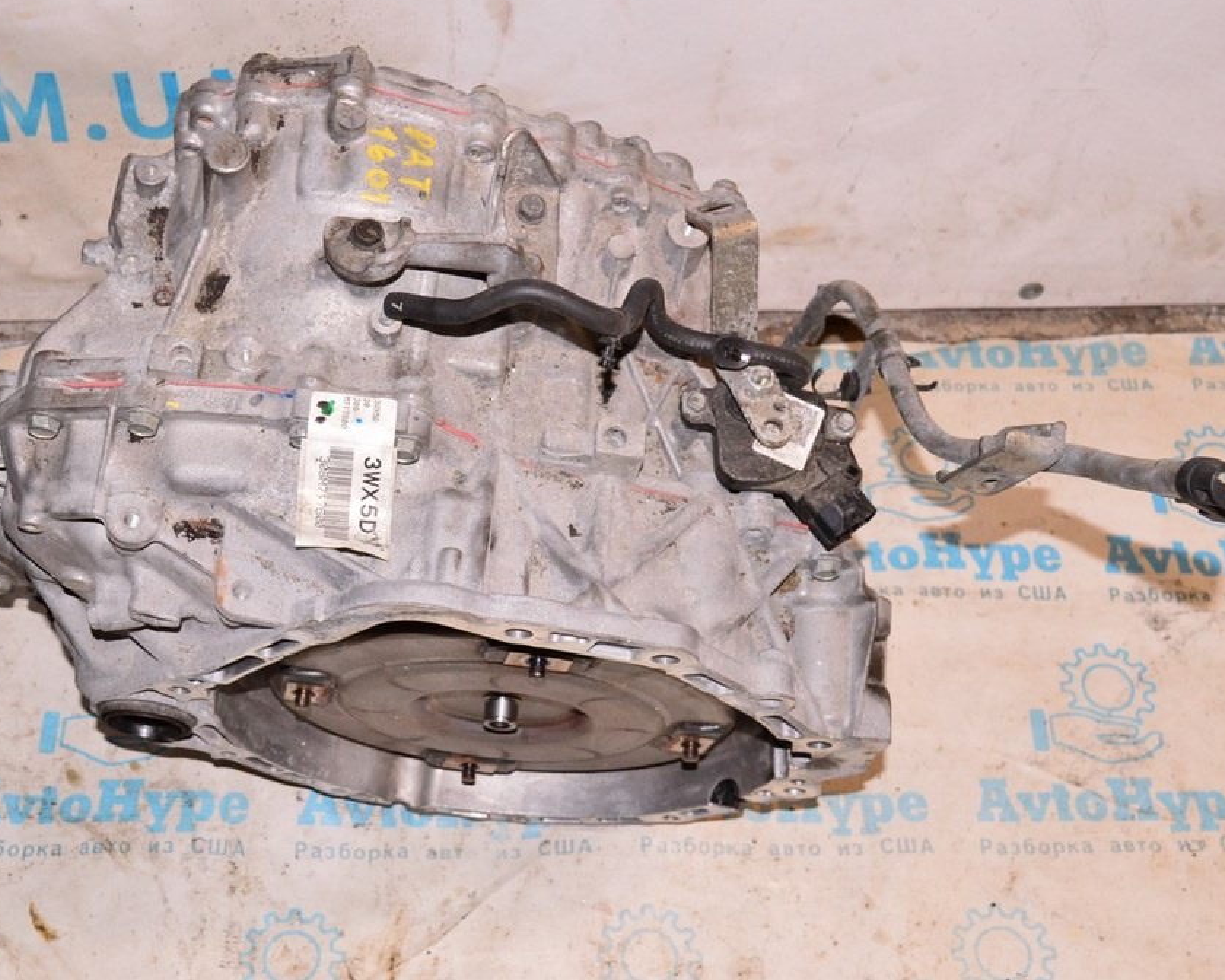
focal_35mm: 48
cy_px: 486
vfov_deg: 31.5
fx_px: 1740
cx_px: 515
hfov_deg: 38.7
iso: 1600
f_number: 8
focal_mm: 28
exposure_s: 1/100
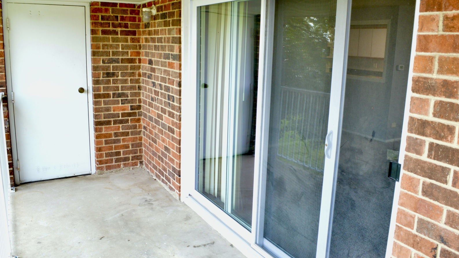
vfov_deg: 40.1
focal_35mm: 29
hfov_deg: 66.1
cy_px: 119
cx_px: 226
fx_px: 353
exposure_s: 1/15
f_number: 13
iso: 800
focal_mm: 18
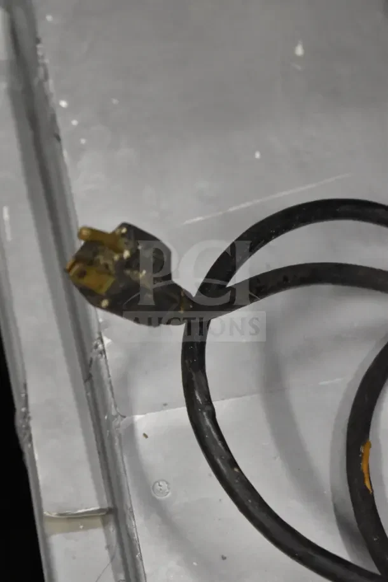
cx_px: 194
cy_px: 291
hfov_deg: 16.6
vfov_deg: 24.6
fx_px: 1334
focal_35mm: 82
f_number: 5.6
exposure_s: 1/100
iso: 6400
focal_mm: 55
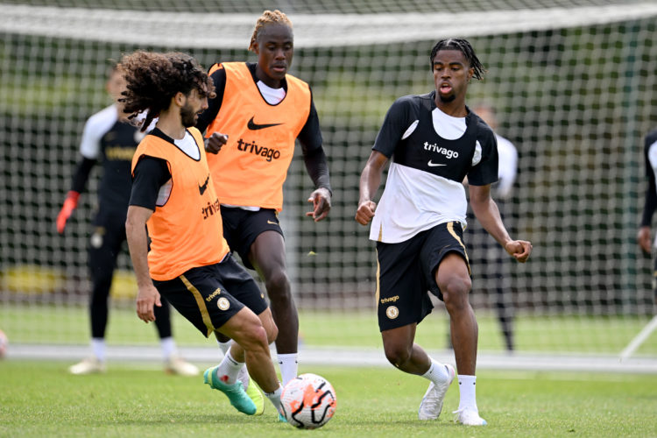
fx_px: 7299
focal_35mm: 400
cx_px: 328
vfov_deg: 3.4
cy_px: 219
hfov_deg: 5.2
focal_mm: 400
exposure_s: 1/2000
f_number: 2.8
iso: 200
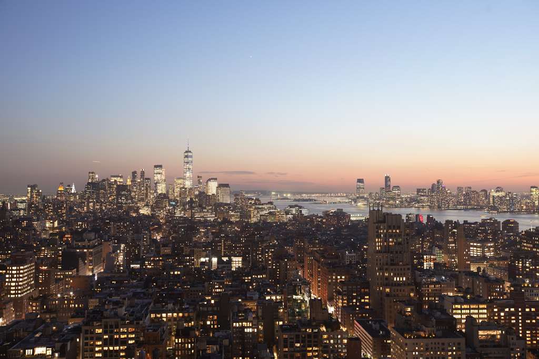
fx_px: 524
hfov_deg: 54.4
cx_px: 270
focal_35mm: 35
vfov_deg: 37.9
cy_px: 180
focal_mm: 35
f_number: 5
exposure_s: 2
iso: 400
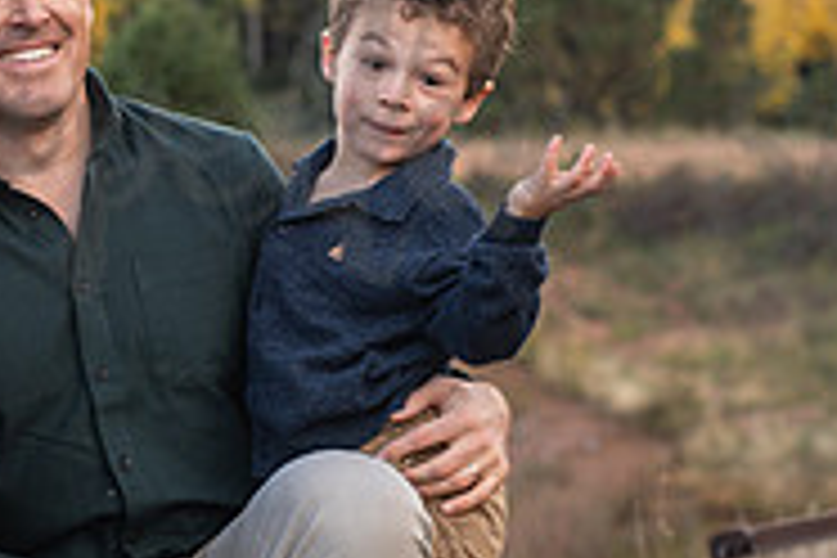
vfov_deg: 8.7
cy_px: 108
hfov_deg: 13.0
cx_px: 189
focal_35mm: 158
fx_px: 3673
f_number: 3.5
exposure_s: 1/320
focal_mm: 50
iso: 250
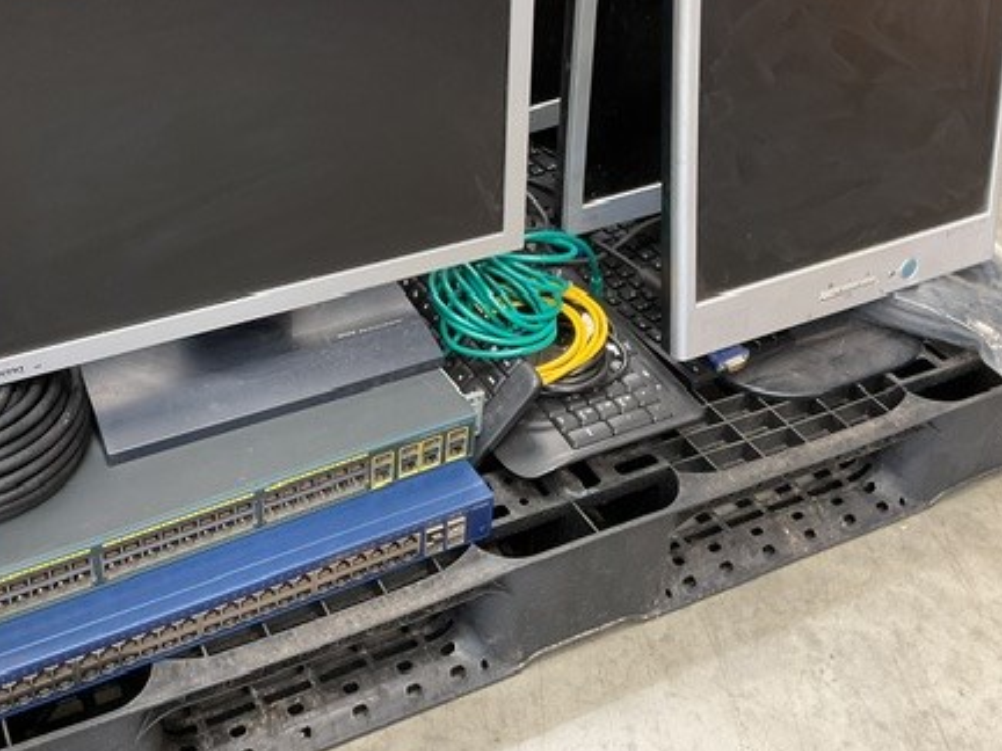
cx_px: 346
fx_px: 1245
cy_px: 202
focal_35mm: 43
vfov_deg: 33.0
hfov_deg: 43.3
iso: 100
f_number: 1.8
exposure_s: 1/50
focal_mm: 3
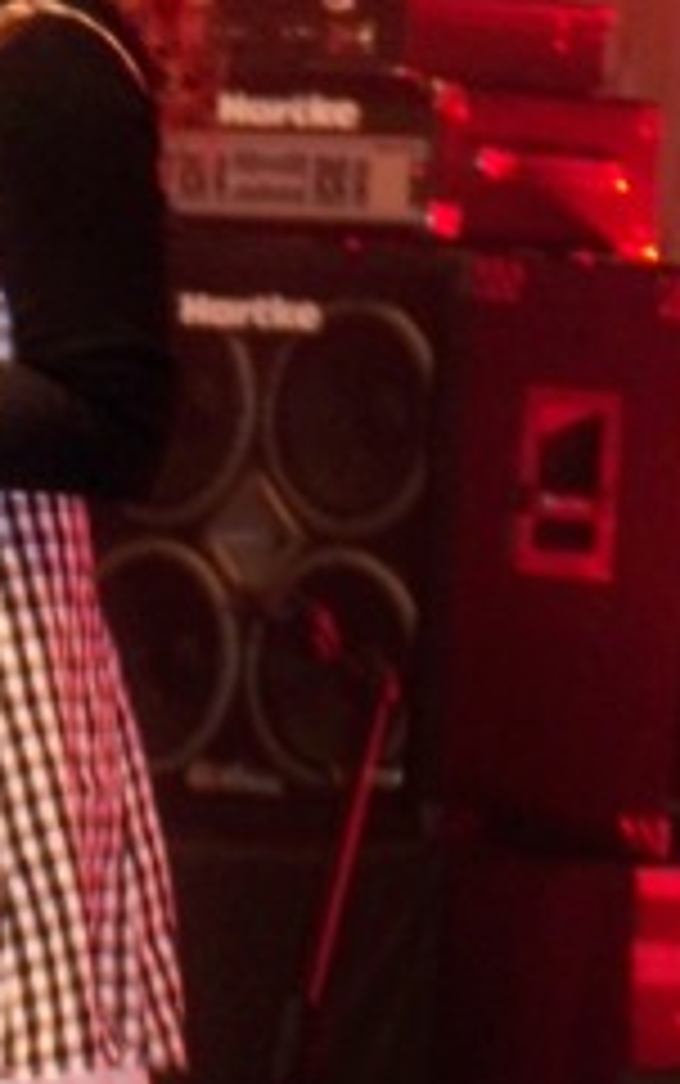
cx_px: -68
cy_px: 576
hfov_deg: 3.0
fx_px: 12994
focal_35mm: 439
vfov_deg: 4.8
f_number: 3.6
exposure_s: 1/40
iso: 400
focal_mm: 33.3
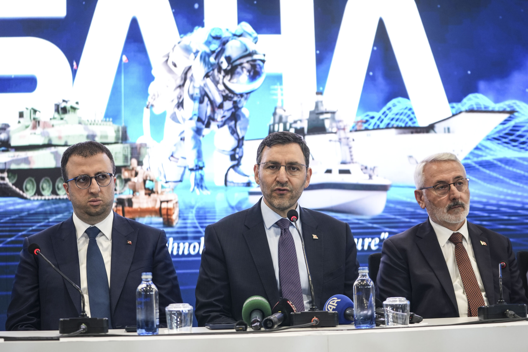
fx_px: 1041
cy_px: 176
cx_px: 264
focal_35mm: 71
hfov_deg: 28.5
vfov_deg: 19.2
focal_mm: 71
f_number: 2.8
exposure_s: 1/200
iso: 1250
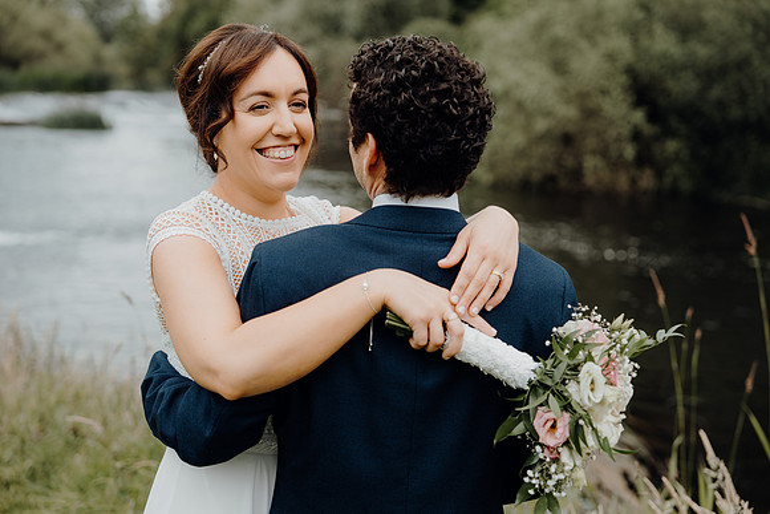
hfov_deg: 38.9
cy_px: 257
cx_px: 385
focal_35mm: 51
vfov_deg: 26.5
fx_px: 1091
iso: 125
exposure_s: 1/800
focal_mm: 51
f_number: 2.8
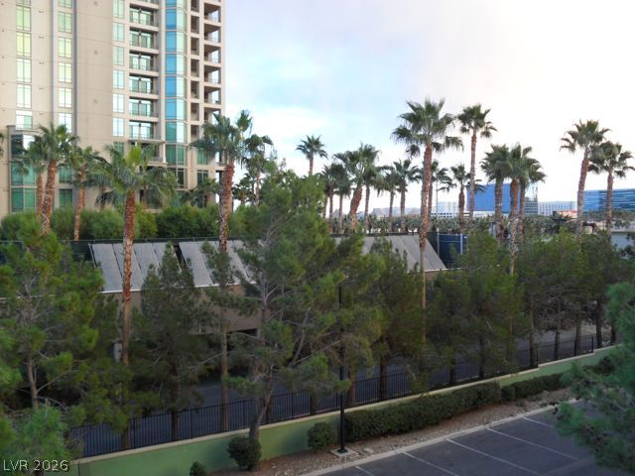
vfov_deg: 40.7
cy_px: 238
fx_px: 642
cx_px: 318
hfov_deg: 52.6
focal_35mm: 35
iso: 100
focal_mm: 6.3
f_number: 3
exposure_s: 1/45
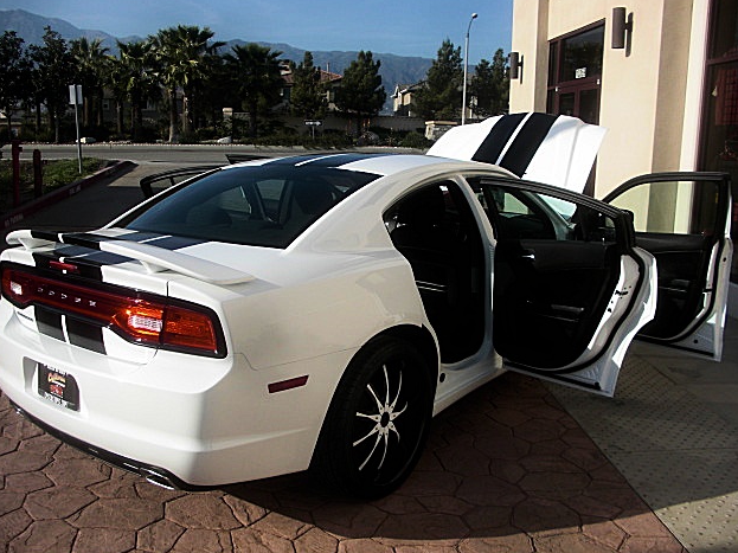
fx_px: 789
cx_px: 365
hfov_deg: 50.1
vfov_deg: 38.7
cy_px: 278
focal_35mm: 37
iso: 50
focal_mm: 6.3
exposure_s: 1/160
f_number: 7.9
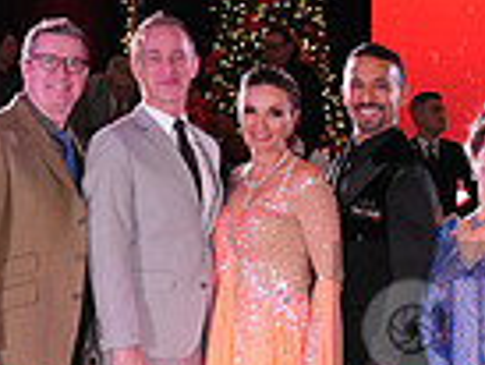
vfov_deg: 9.3
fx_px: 2230
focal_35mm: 159
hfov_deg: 11.9
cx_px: 719
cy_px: 335
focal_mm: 39
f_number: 4.5
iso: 2000
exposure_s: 1/200
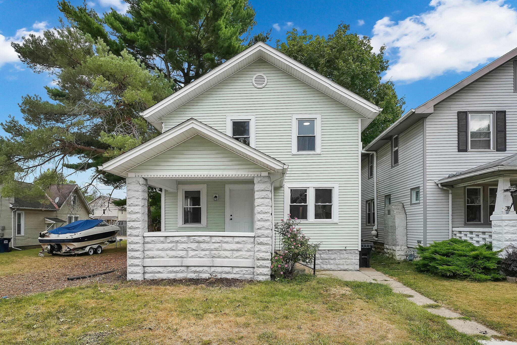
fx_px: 274
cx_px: 258
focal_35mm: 19
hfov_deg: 86.6
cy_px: 172
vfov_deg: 64.3
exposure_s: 1/320
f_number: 6.3
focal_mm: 19.1
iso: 640
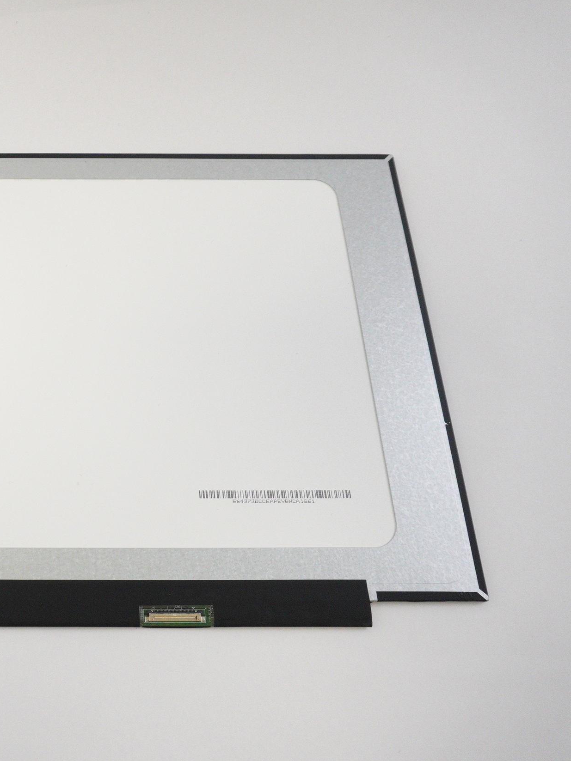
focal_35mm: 35
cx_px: 26
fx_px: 770
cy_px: 381
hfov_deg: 37.2
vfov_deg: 52.6
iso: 3200
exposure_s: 1/250
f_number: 5.6
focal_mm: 16
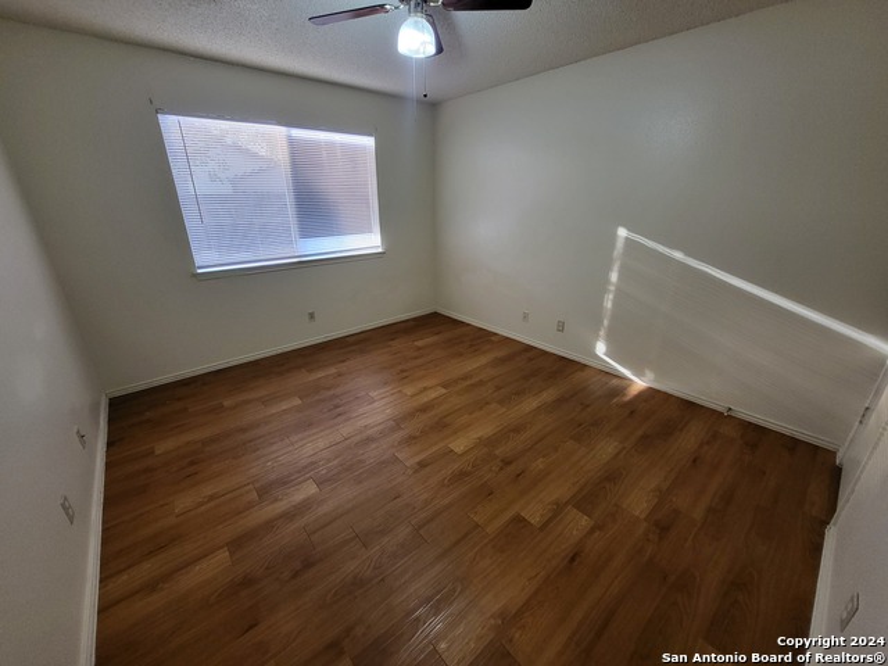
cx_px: 444
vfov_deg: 89.9
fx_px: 333
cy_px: 333
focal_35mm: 13
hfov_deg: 106.2
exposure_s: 1/30
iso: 320
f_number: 2.2
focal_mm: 1.74
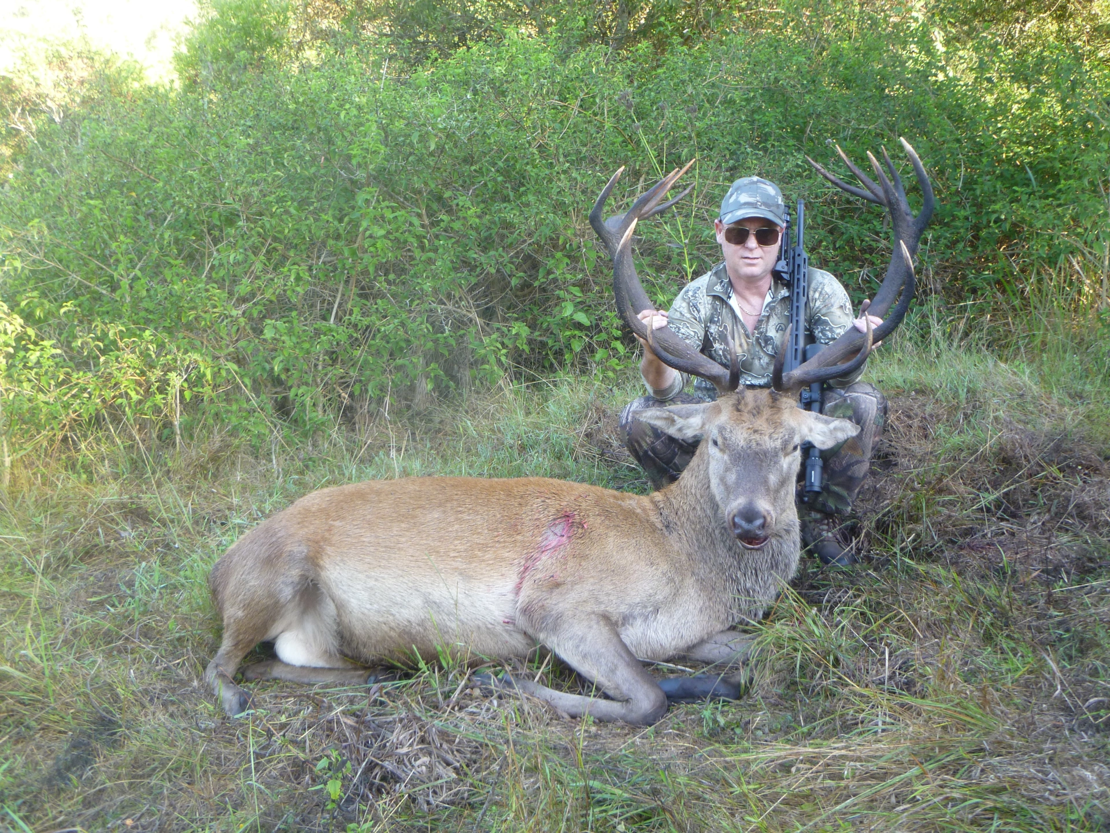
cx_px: 555
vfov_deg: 41.8
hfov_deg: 54.0
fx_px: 1090
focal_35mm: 34
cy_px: 416
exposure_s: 1/30
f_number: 3.6
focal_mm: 6.1
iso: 125
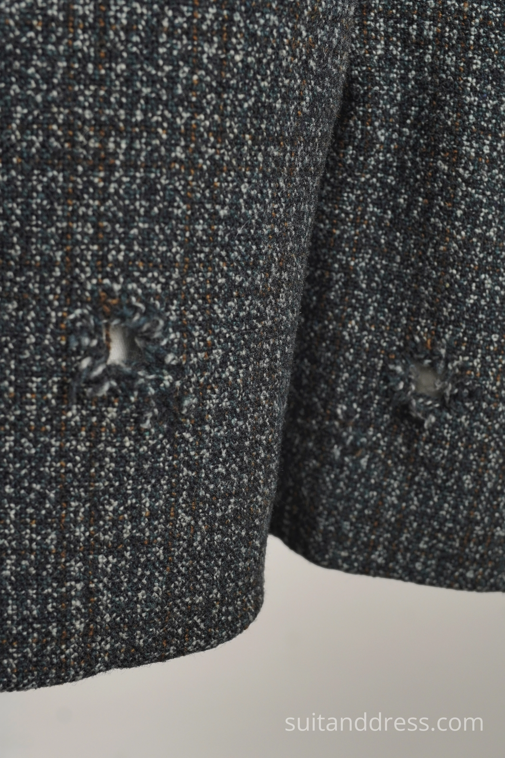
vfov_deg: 41.1
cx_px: 252
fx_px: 1010
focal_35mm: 48
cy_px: 379
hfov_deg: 28.1
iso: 400
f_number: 7.1
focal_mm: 32
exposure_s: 1/40
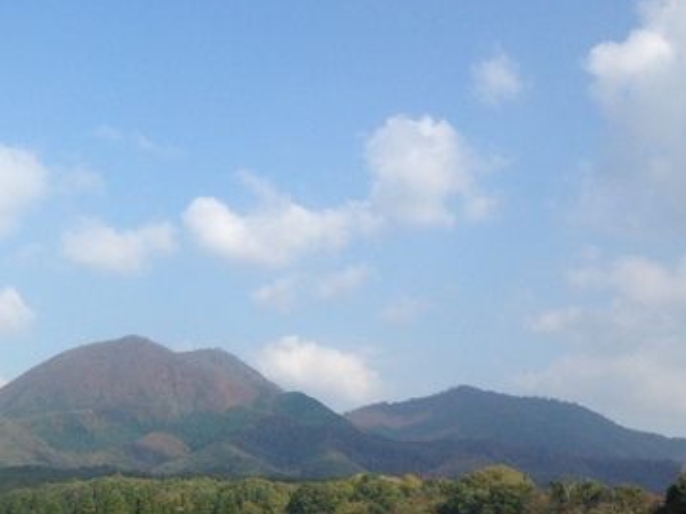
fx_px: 1486
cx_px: 167
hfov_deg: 25.7
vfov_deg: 19.6
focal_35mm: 75
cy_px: 322
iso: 50
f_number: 2.4
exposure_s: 1/1506
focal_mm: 4.12
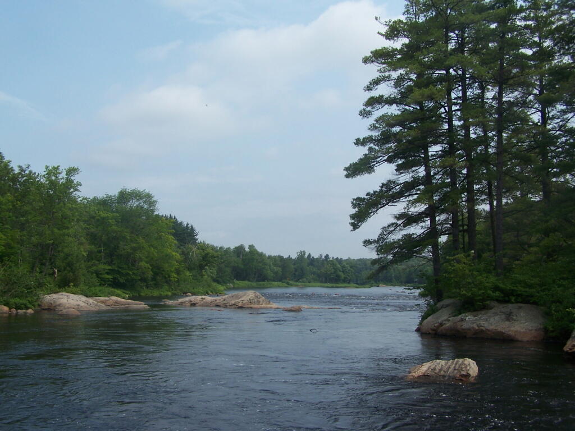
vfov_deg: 37.7
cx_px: 288
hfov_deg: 49.0
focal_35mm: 38
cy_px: 216
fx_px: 631
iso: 80
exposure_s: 1/1000
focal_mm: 6.3
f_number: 4
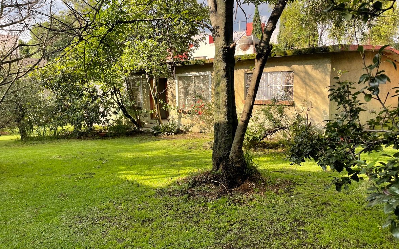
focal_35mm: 27
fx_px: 294
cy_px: 122
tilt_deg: -10.7
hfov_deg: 68.4
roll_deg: +0.2
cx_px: 199
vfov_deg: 46.0
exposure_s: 1/726
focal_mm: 5.1
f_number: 1.6
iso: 32
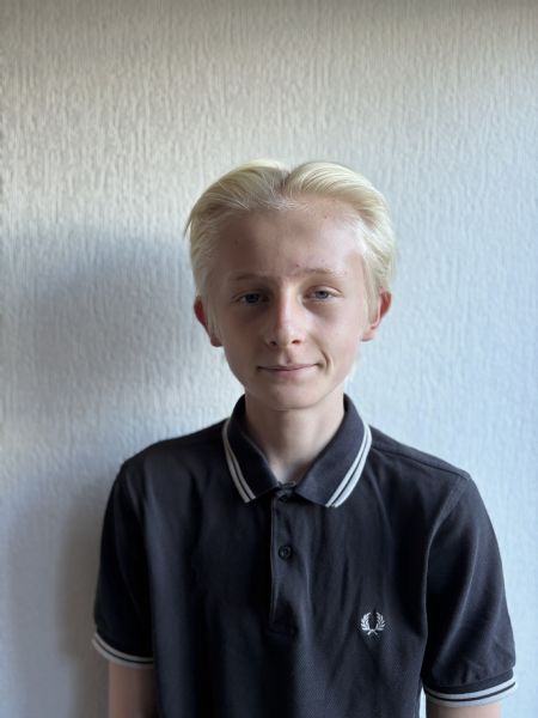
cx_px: 269
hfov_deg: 53.1
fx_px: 539
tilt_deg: -5.3
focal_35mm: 26
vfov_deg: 67.3
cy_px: 359
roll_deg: +0.3
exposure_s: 1/121
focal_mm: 5.96
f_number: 1.6
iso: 125
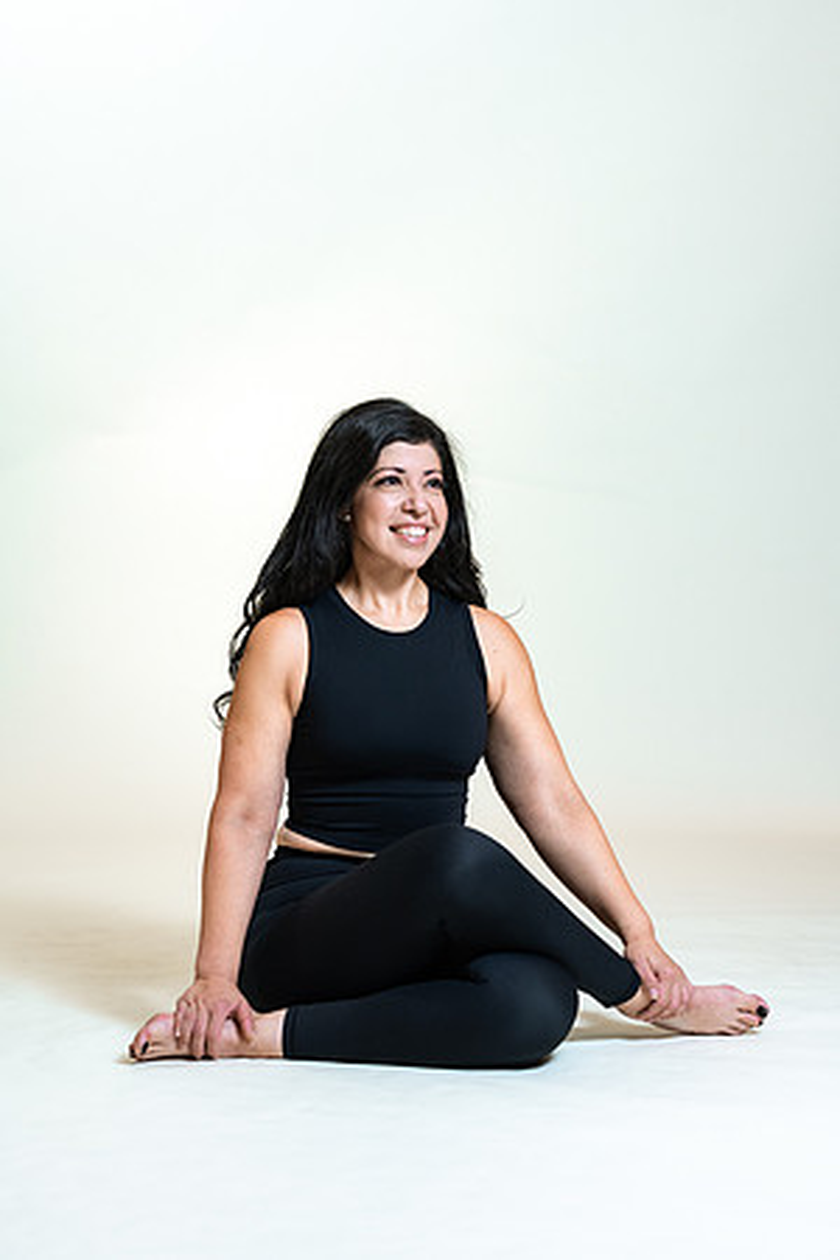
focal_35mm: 85
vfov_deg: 23.9
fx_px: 2975
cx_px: 420
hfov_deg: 16.1
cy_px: 630
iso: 320
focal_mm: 85
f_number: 4
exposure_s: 1/160
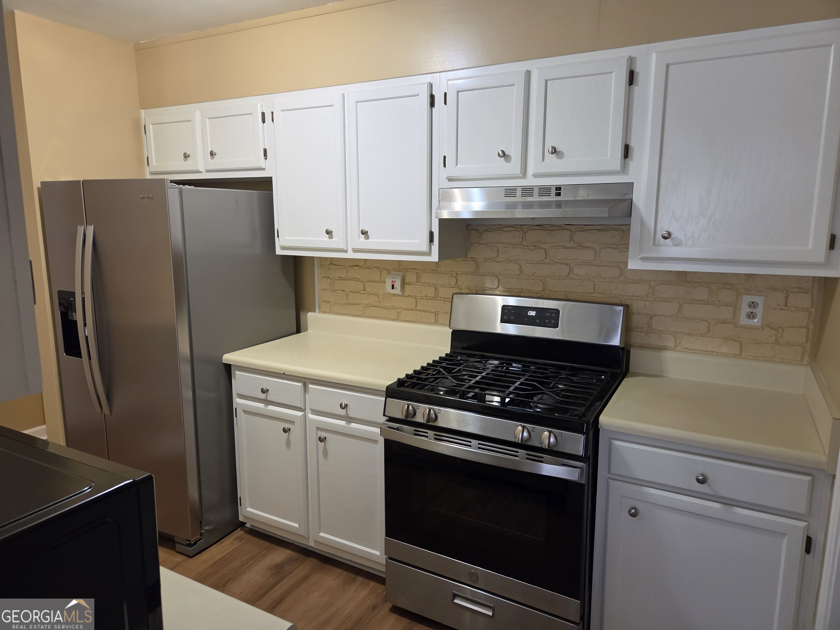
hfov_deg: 73.9
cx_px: 420
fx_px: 558
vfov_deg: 58.9
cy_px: 315
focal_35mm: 23
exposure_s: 1/120
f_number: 1.8
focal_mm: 5.4
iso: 500
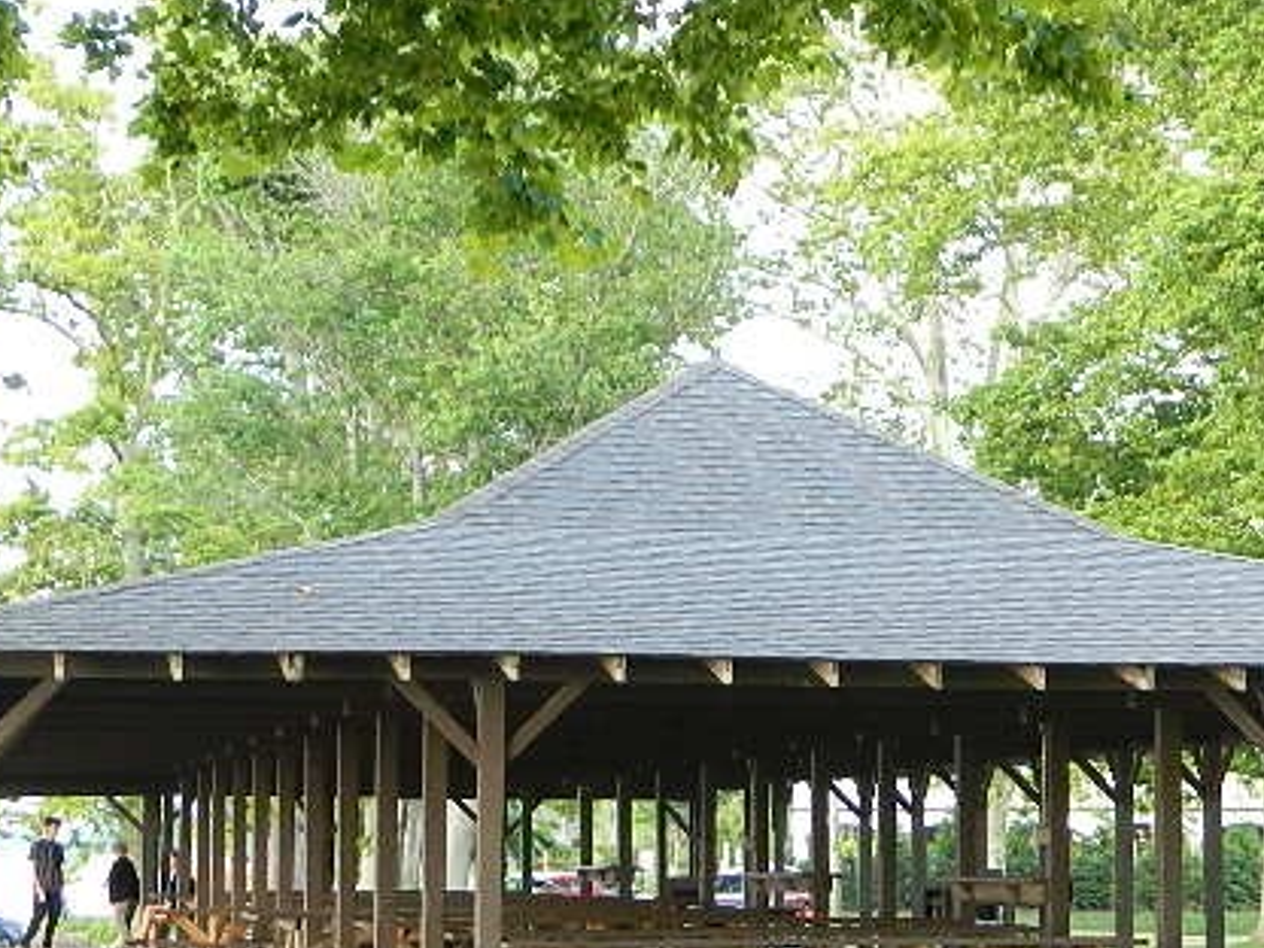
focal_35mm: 101
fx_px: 3688
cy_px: 517
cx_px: 830
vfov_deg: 14.6
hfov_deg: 19.4
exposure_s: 1/40
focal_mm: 7.3
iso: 100
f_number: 3.5
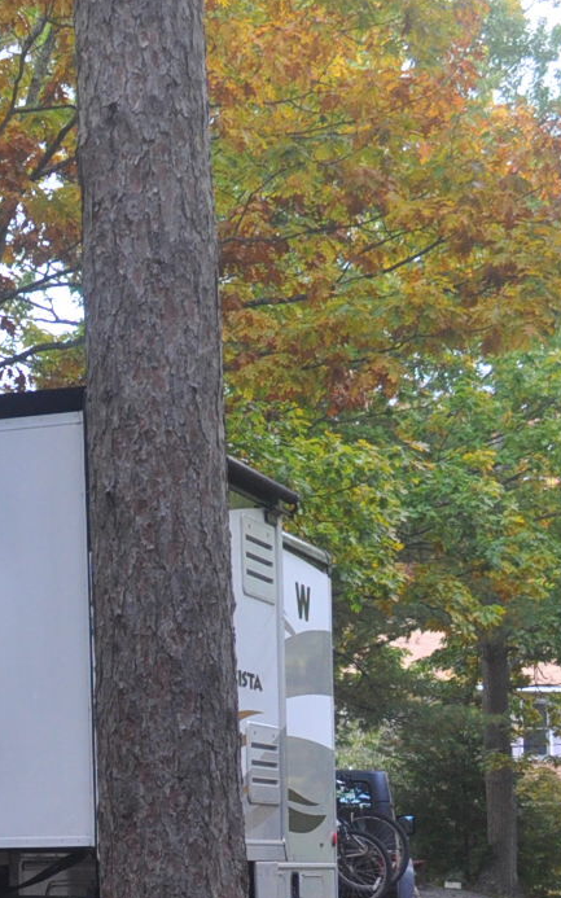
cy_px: 750
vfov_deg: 23.9
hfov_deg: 14.6
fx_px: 2080
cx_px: -212
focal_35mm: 85
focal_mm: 18
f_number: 4
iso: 640
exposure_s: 1/60
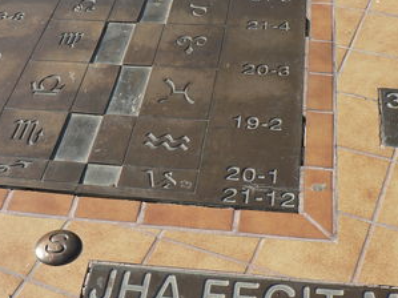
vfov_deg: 22.9
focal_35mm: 64
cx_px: 180
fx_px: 736
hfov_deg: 30.3
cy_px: 114
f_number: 4
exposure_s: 1/400
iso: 64
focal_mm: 6.6
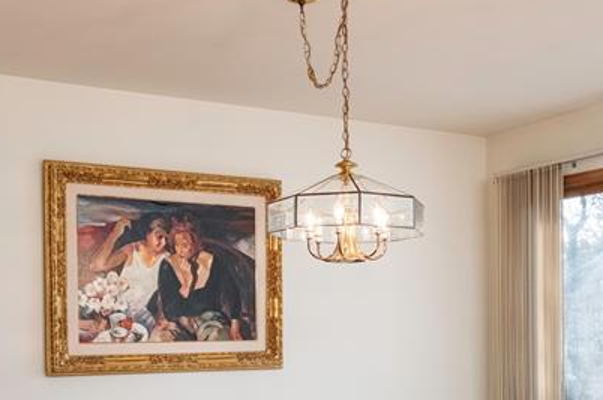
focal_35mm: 51
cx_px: 296
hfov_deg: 38.9
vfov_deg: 25.8
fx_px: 853
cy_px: 336
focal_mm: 13.3
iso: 640
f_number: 6.4
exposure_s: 1/250
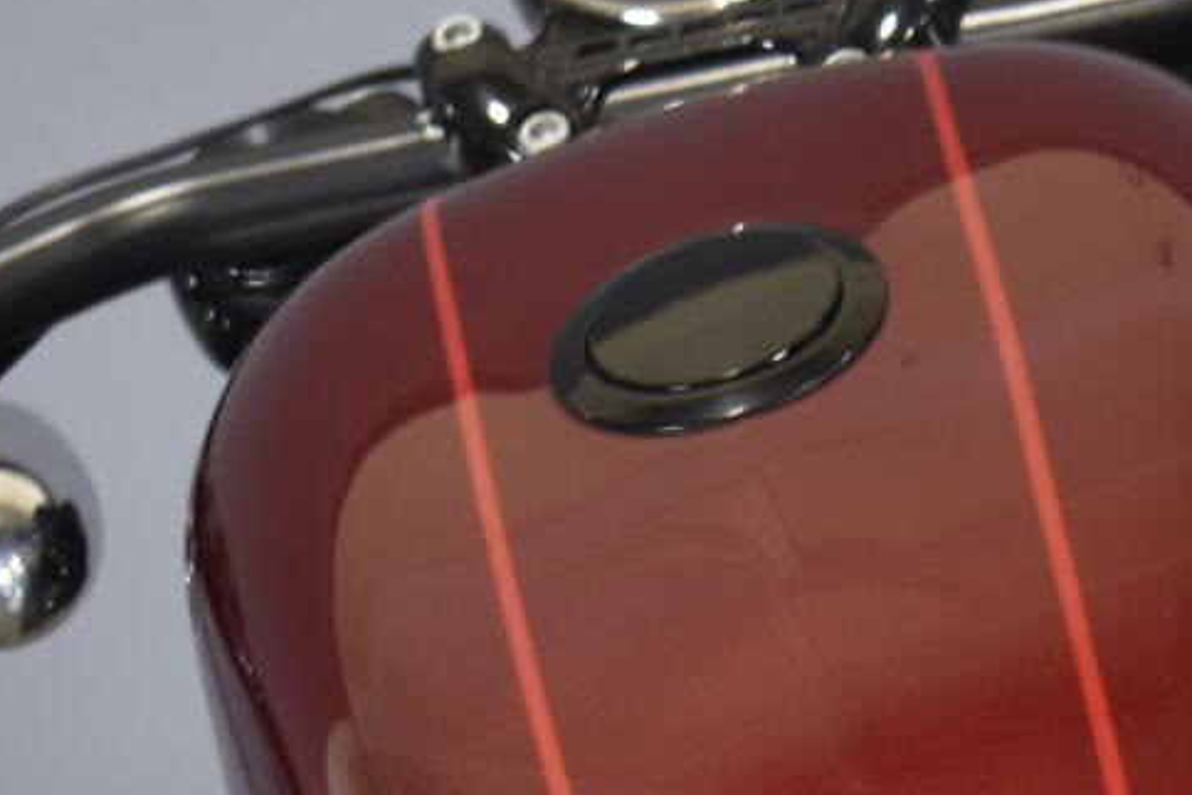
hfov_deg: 9.7
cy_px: 683
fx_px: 6986
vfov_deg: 6.5
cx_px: 1059
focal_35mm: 211
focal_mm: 34
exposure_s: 1/20
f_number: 4.5
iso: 400
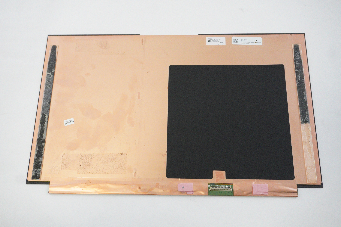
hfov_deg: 51.3
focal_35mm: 38
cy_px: 114
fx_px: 355
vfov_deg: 35.4
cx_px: 170
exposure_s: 1/250
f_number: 5.6
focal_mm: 25
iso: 4000
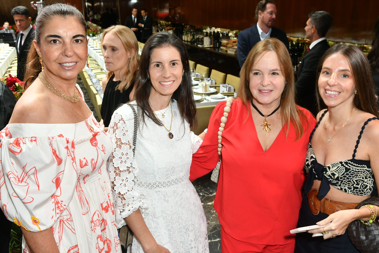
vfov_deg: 34.2
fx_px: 411
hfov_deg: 49.6
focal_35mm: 39
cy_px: 126
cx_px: 190
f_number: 6.3
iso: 1250
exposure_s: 1/160
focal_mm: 26
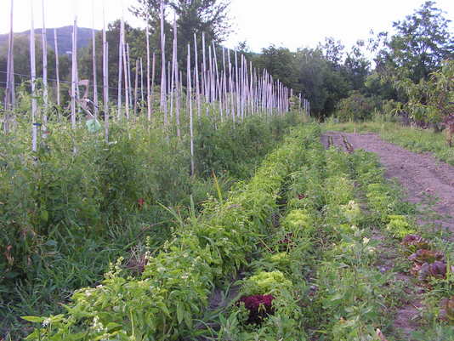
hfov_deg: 51.3
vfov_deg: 39.7
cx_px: 227
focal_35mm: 36
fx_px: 472
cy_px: 170
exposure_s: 1/40
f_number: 3.2
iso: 100
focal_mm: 6
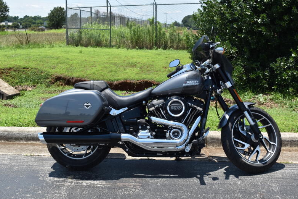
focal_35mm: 45
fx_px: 368
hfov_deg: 44.0
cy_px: 101
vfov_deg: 30.2
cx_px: 148
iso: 100
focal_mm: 29
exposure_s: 1/250
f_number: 8
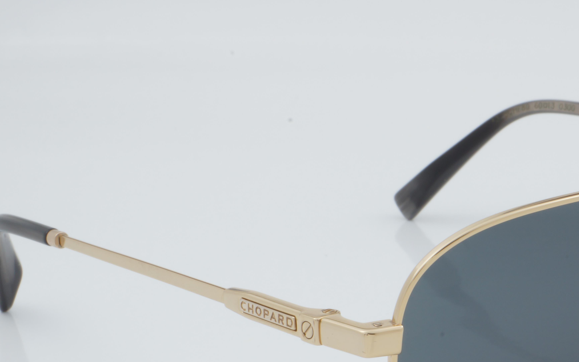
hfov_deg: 15.7
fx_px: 2083
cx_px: 474
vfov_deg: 9.9
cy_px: 308
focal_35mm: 132
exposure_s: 1/3
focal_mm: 50
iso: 100
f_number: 32
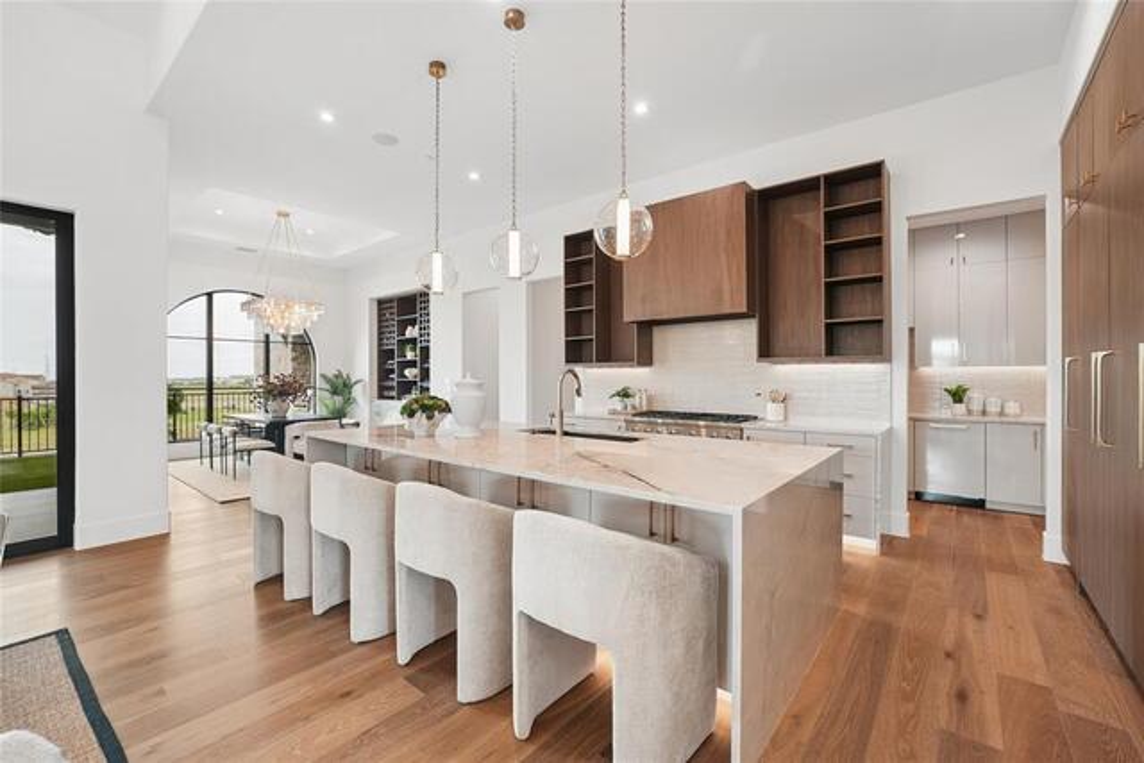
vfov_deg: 77.4
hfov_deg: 100.4
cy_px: 382
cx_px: 572
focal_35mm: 15
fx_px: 477
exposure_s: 1/13
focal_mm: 15
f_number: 5
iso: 250
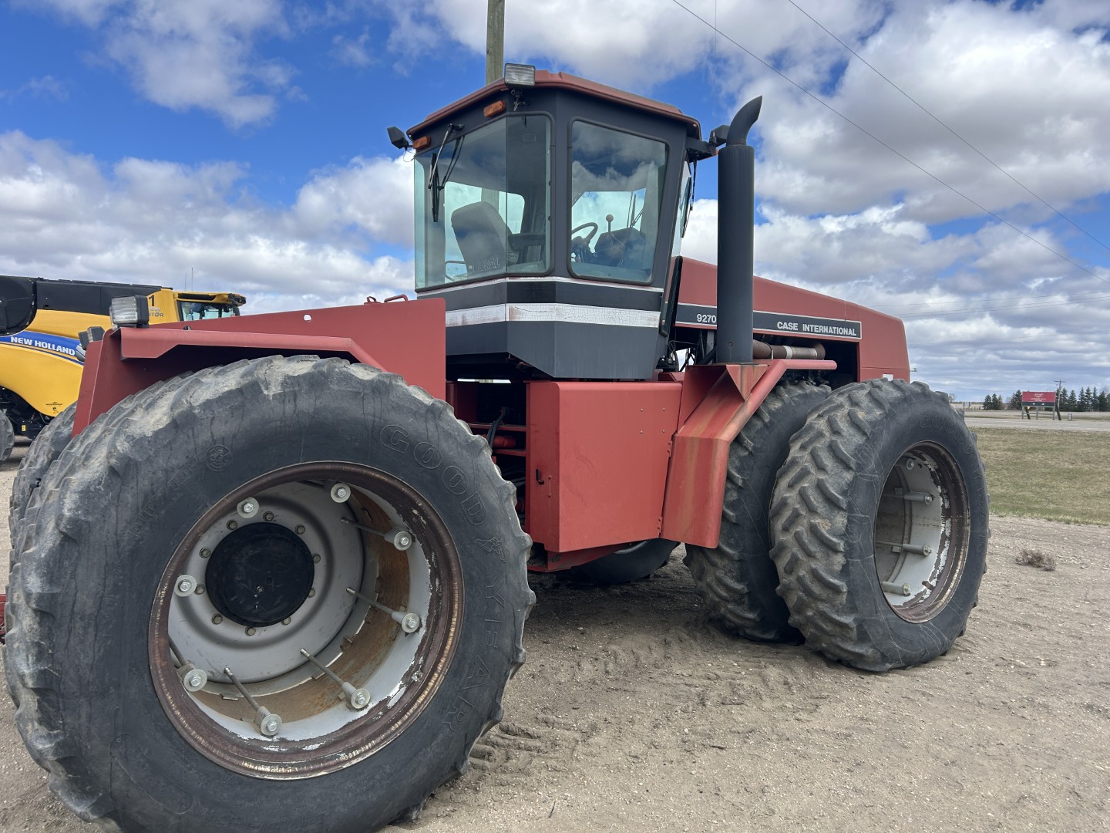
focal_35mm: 26
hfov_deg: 67.3
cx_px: 555
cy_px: 416
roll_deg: -2.0
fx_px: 834
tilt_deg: -3.5
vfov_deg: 53.1
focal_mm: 5.7
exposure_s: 1/3077
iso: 50
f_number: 1.5
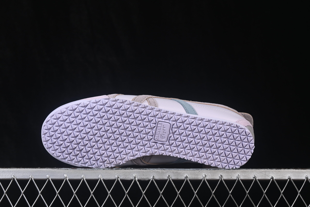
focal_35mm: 75
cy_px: 104
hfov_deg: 27.0
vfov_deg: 18.2
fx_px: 646
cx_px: 155
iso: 160
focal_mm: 50
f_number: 8
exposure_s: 1/80
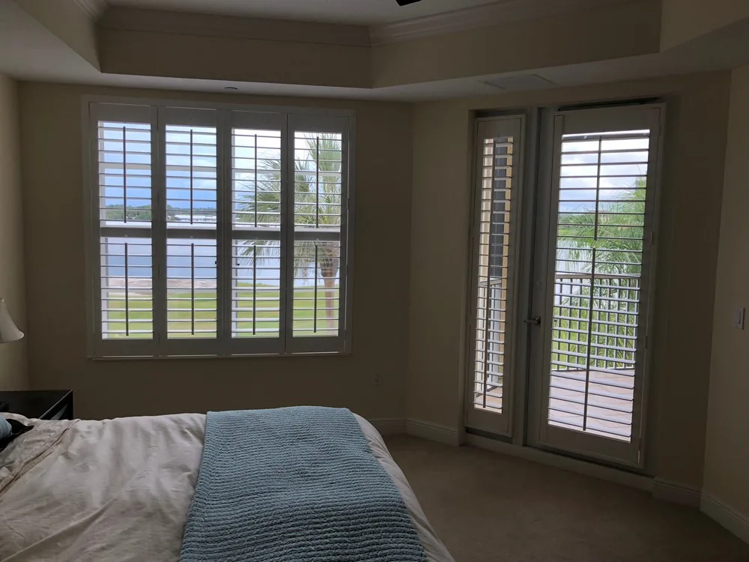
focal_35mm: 28
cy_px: 281
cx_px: 374
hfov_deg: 63.4
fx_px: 606
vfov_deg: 49.7
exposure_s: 1/120
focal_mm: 3.99
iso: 40
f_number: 1.8
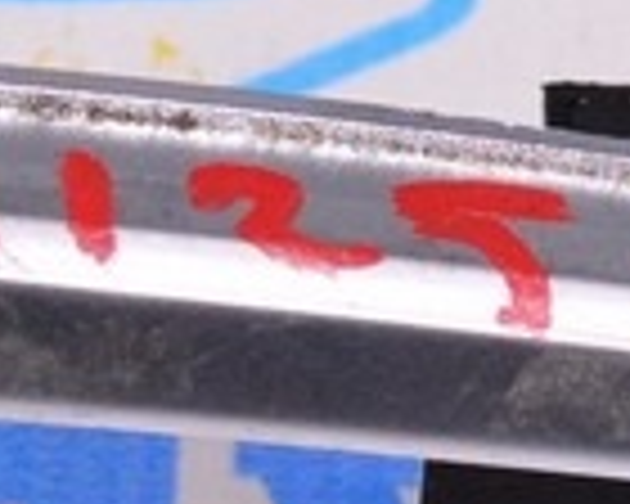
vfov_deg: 5.3
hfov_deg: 6.7
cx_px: 630
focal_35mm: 289
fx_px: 5389
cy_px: 664
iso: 1600
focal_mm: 28
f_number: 8
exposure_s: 1/200
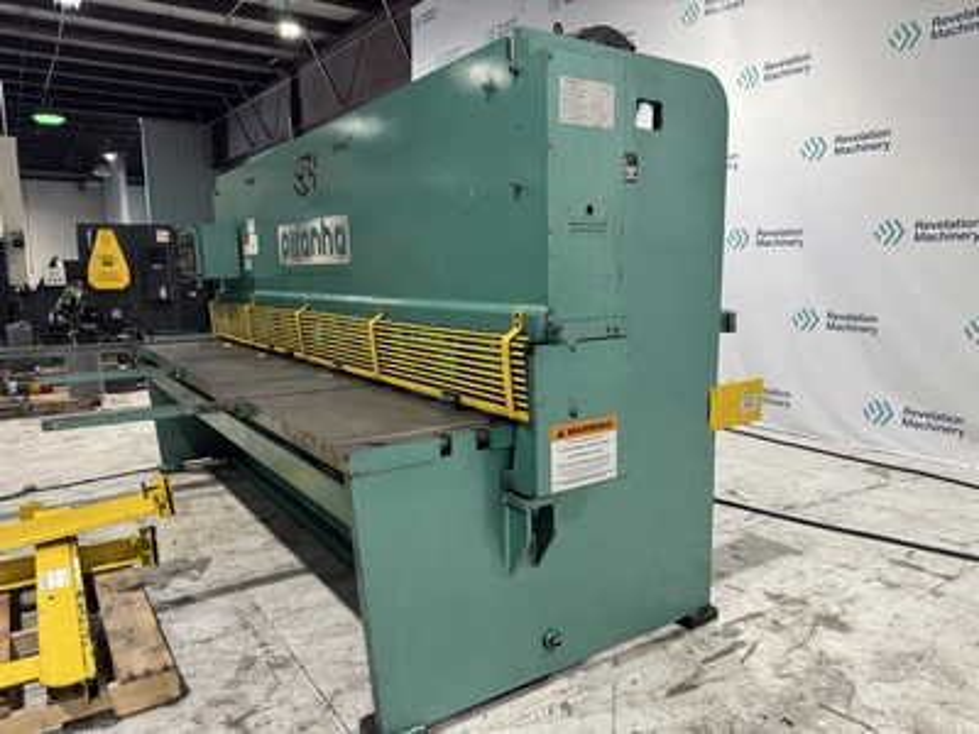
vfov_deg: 56.8
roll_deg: +1.1
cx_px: 490
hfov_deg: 71.6
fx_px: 679
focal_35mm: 24
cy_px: 367
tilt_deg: -8.6
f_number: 1.78
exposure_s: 1/120
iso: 160
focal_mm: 6.76
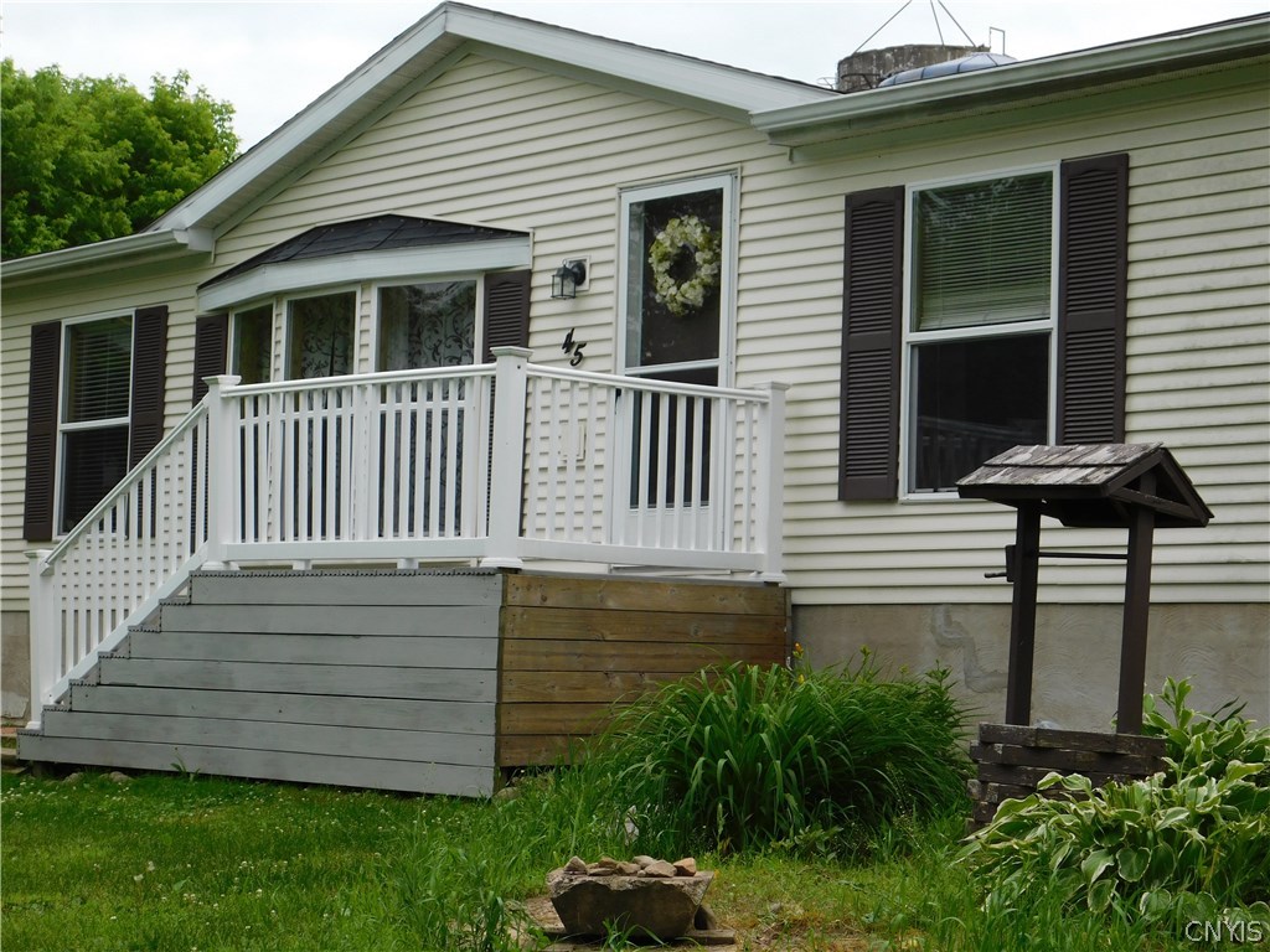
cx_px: 635
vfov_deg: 20.7
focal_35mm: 71
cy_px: 476
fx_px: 2605
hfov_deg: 27.4
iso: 125
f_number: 4.3
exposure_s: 1/160
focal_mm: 12.6
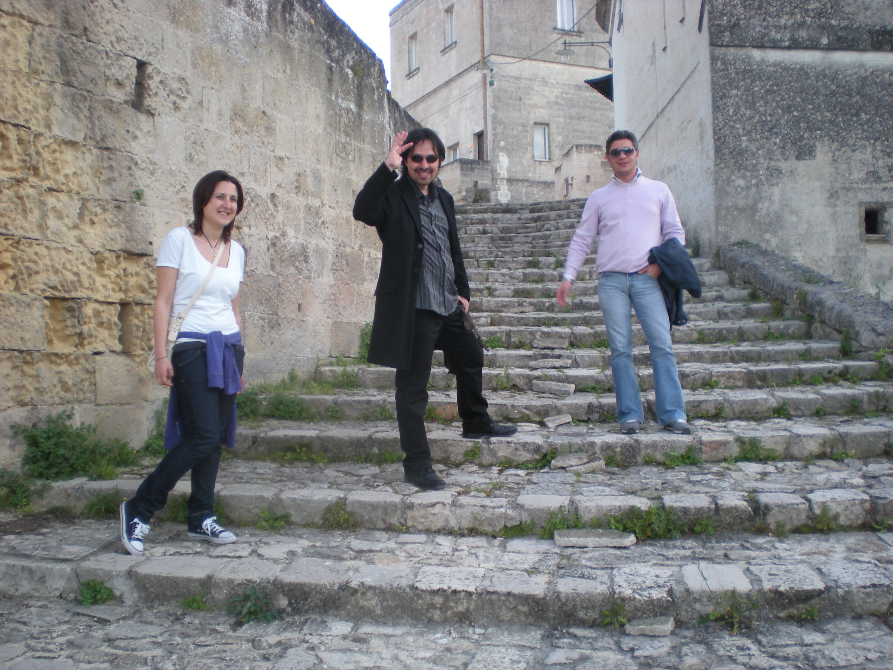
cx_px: 446
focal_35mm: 38
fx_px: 980
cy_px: 335
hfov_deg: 49.0
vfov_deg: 37.7
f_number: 3.1
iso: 65
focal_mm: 6.3
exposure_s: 1/61
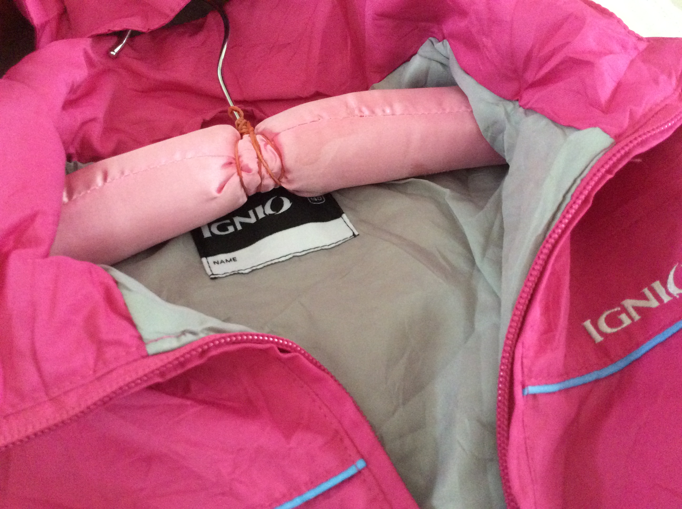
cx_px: 341
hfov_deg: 56.9
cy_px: 254
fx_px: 630
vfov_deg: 44.1
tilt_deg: -54.4
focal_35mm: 32
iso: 320
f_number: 2.4
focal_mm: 3.3
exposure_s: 1/25
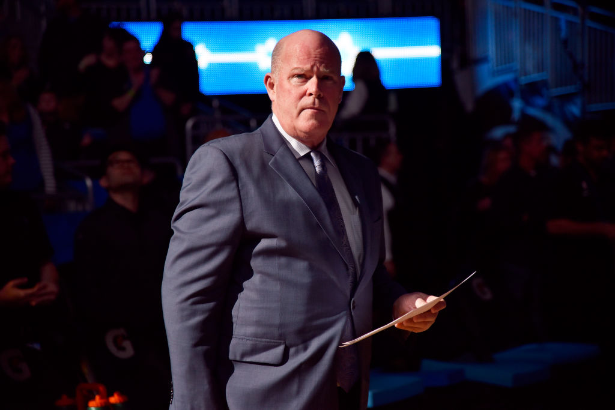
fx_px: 1674
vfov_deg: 14.0
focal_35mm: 98
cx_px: 308
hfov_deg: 20.8
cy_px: 205
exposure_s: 1/500
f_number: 4
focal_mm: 98
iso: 640
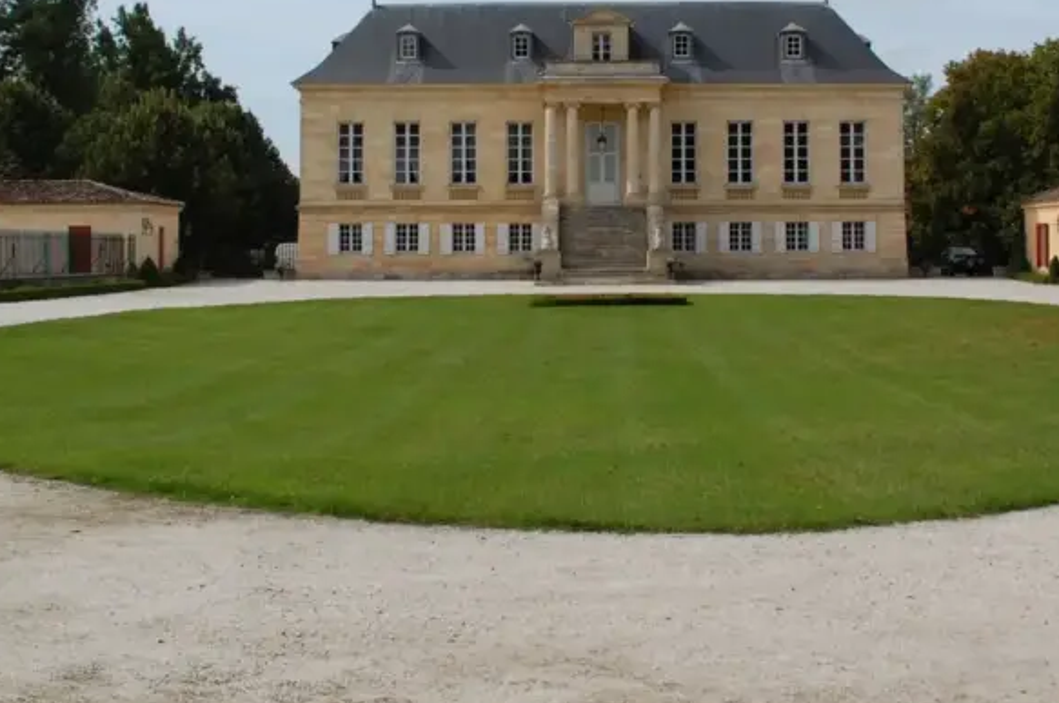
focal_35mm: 58
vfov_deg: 23.1
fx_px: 1704
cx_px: 570
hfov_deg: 34.5
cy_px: 186
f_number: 10
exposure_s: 1/400
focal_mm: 22
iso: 200
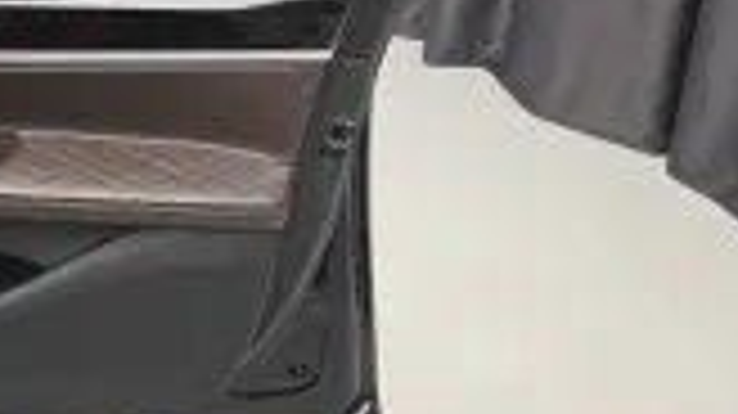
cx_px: 50
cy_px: -72
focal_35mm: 55
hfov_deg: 35.3
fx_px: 1076
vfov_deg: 20.5
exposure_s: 1/100
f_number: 1.7
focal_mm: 6.3
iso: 200
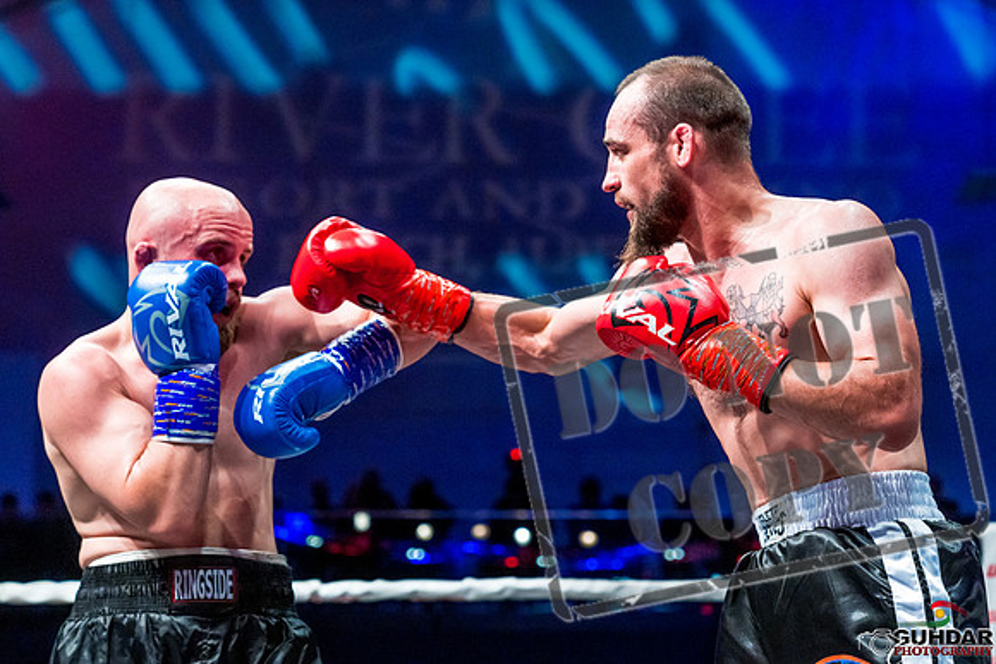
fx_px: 2337
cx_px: 561
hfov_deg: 24.0
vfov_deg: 16.2
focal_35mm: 84
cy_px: 373
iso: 4000
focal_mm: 70
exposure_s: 1/1000
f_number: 4
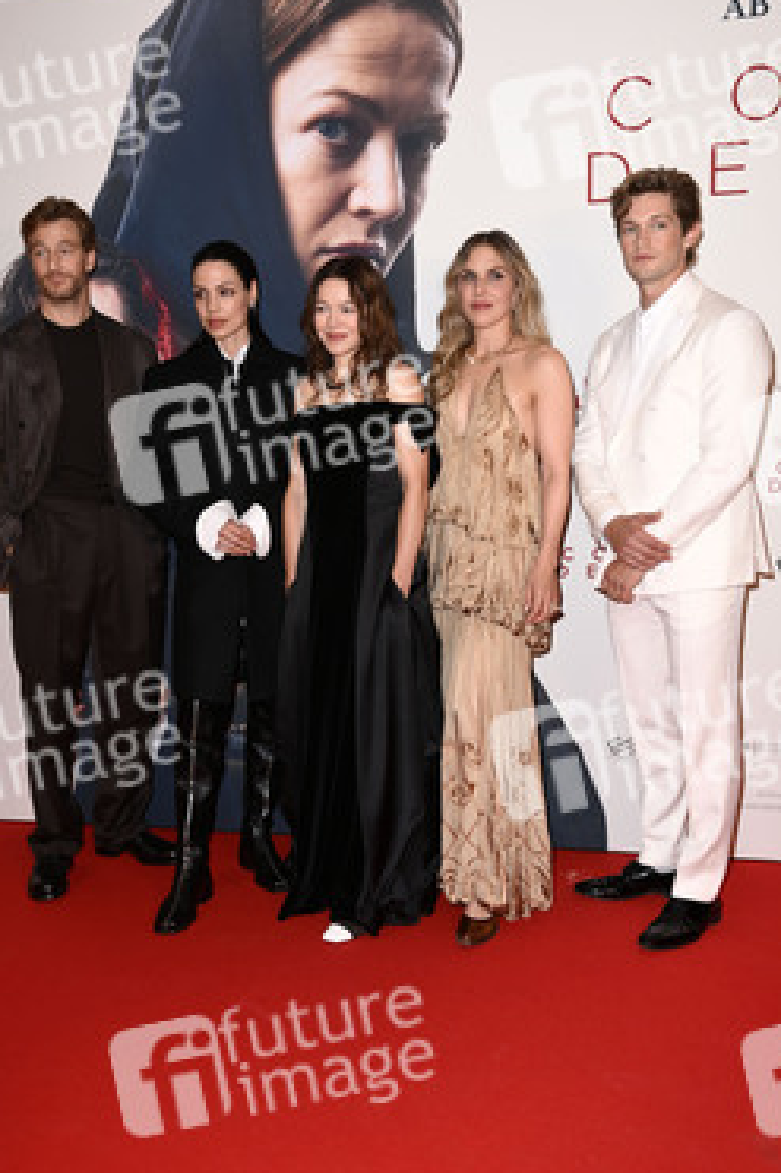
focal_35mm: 41
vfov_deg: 47.4
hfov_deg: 32.6
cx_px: 364
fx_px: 1335
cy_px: 588
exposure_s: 1/250
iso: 400
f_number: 6.3
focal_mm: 38
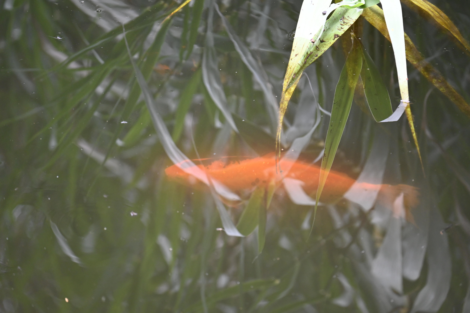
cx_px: 235
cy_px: 156
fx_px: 4895
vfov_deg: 3.7
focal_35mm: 375
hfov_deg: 5.5
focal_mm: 250
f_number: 6.3
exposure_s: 1/250
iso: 900
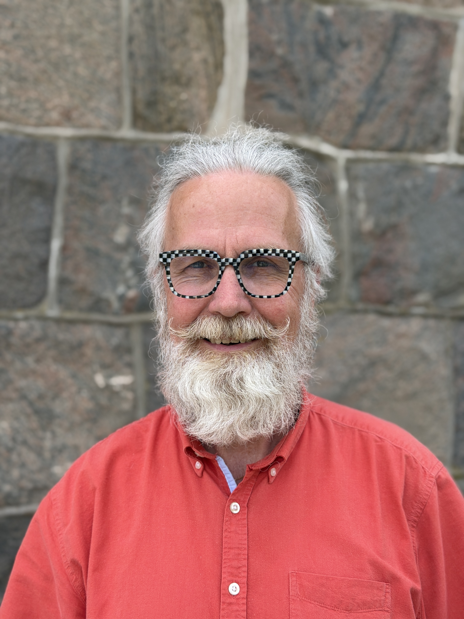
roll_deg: +0.1
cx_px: 232
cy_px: 310
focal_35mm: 48
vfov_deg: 39.7
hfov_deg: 30.3
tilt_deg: -1.5
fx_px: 858
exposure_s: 1/1403
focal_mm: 6.76
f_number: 1.78
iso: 64
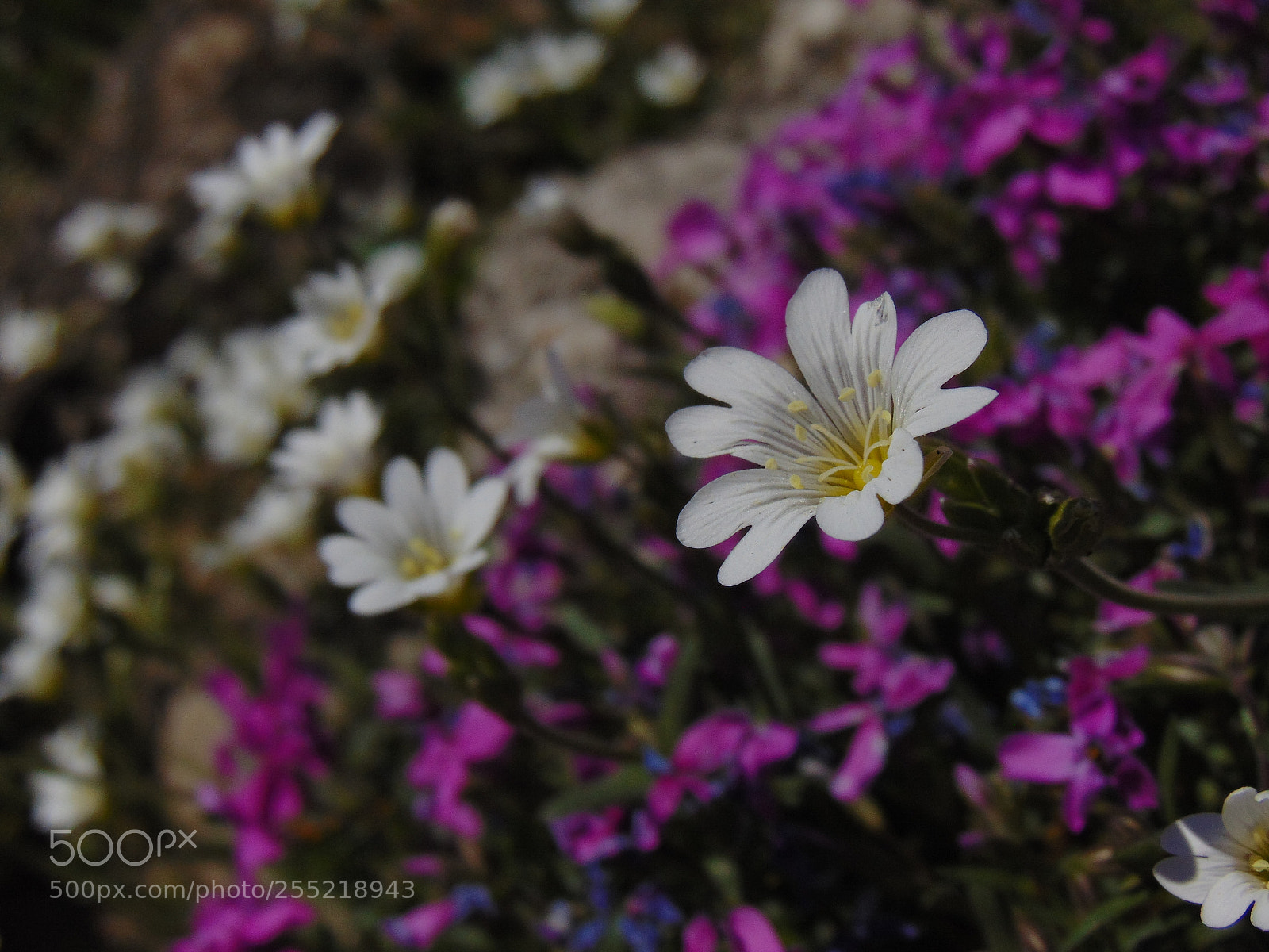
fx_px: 1833
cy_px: 476
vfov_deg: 29.1
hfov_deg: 38.2
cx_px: 634
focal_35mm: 50
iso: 80
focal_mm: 9
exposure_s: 1/1000
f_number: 9
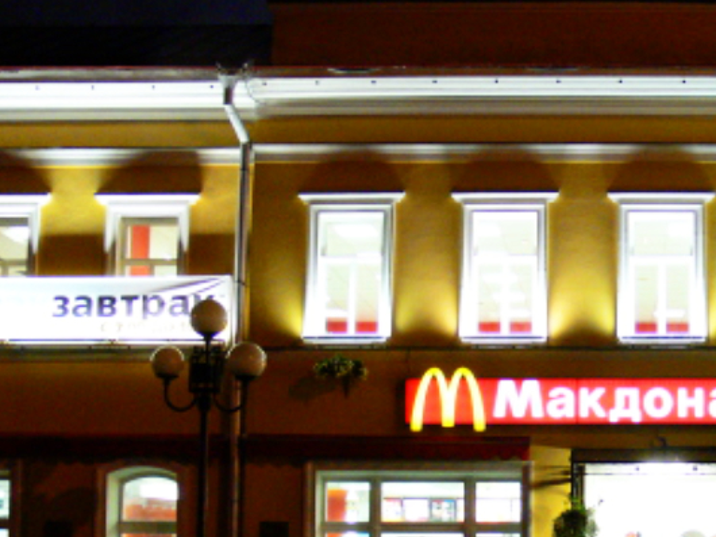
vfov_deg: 22.0
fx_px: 1365
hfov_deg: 28.2
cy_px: 409
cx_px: 653
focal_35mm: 66
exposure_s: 1/13
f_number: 2.8
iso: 200
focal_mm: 7.4
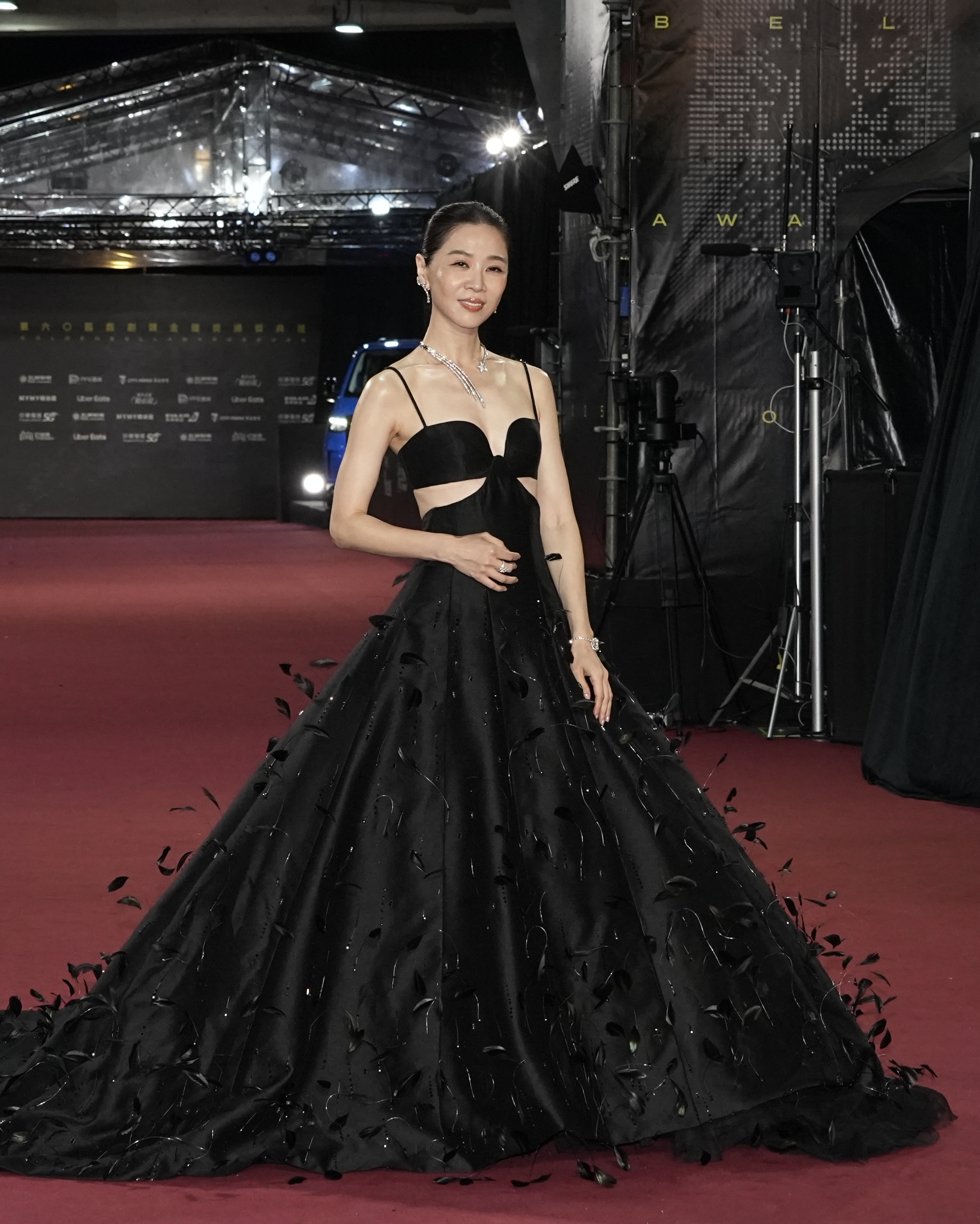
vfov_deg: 14.2
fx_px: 4931
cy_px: 612
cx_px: 426
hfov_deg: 11.3
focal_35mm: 136
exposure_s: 1/160
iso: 3200
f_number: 7.1
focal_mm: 64
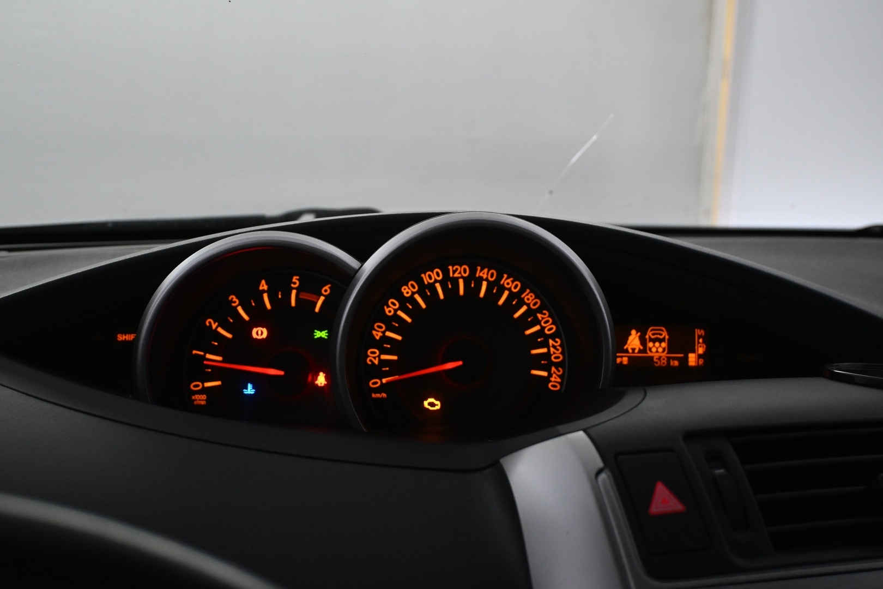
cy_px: 294
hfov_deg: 43.6
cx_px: 442
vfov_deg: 29.9
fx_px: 1104
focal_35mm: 45
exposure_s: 1/125
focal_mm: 30
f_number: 4.8
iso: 2200
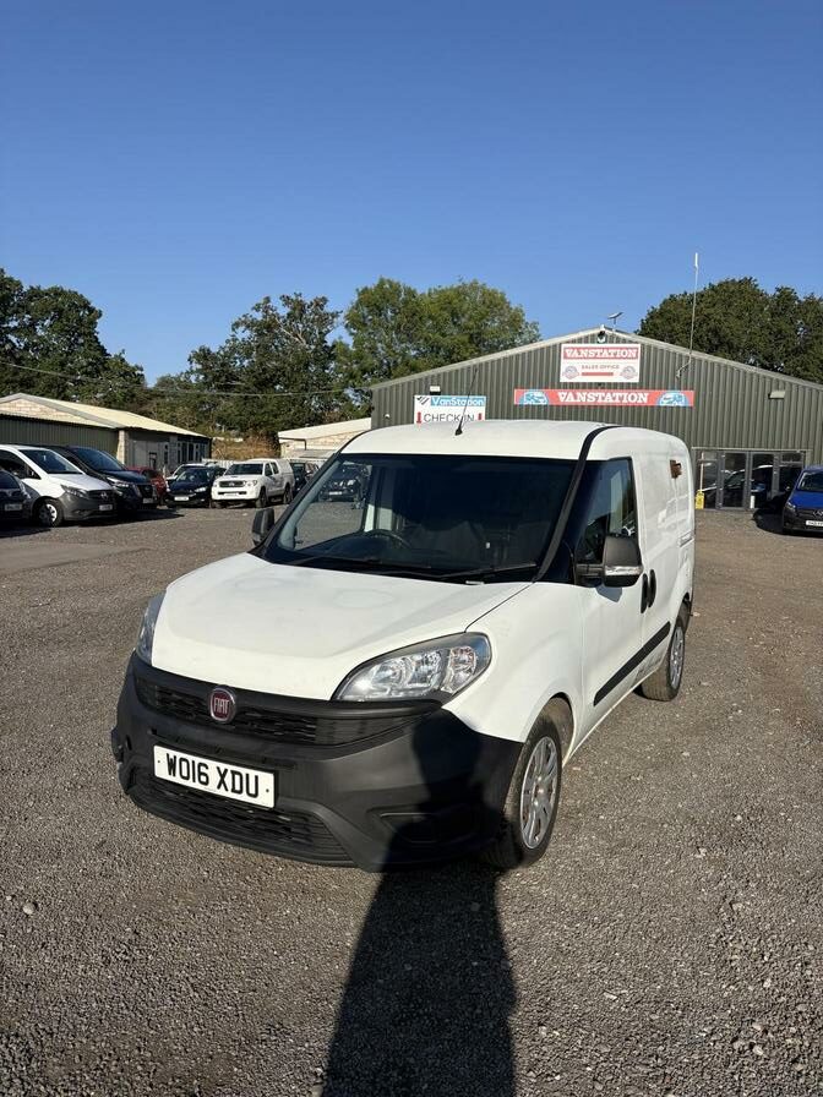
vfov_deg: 67.3
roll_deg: -0.3
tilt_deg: -4.6
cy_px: 548
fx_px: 824
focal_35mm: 26
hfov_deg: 53.1
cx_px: 412
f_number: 1.6
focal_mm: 5.96
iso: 50
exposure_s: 1/4950
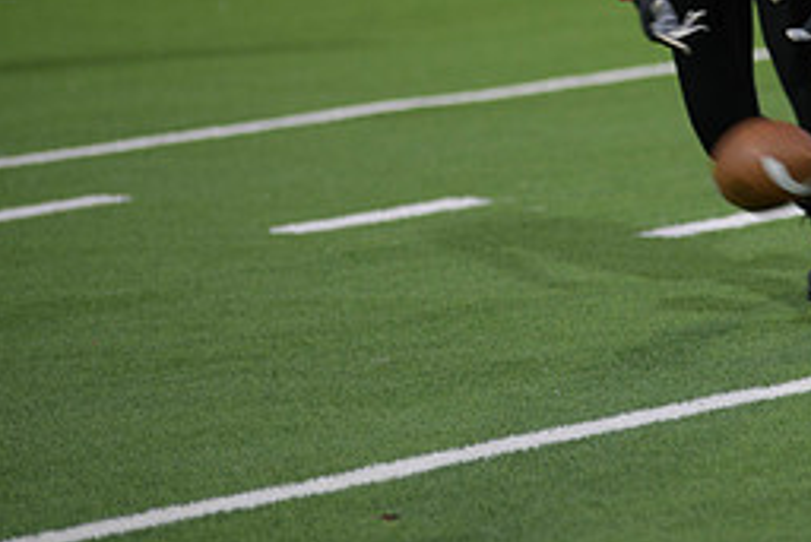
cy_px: 21
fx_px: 8678
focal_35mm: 385
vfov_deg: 3.6
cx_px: 757
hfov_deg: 5.3
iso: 450
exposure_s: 1/200
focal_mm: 170
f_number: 2.8
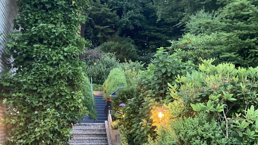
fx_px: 280
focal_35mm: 41
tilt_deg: +9.4
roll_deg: -1.8
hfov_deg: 49.4
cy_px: 95
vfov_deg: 28.8
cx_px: 129
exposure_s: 1/30
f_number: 1.8
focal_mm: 3.99
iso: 500
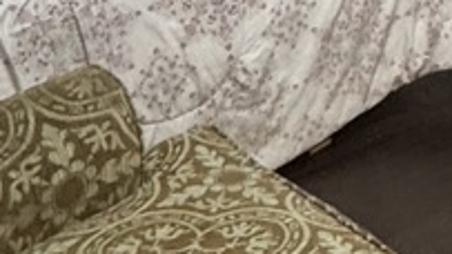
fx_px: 1294
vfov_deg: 9.7
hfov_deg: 17.2
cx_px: 737
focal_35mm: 108
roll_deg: +1.4
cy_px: -392
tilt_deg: -6.8
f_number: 2.2
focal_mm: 2.22
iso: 400
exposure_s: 1/60
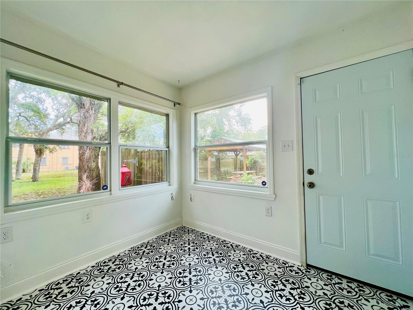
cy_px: 155
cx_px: 206
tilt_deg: -1.1
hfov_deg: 106.2
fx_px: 155
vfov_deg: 89.9
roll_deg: +1.0
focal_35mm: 13
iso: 50
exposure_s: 1/120
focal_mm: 1.57
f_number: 1.8
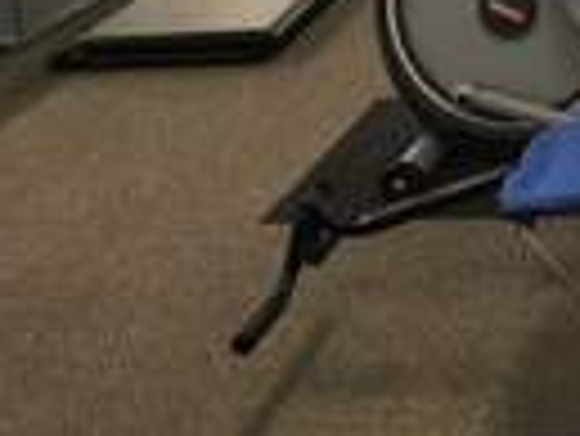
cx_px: 746
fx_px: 1811
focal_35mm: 108
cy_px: -189
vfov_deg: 13.1
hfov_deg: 17.1
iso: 80
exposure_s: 1/30
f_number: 2.2
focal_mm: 4.15
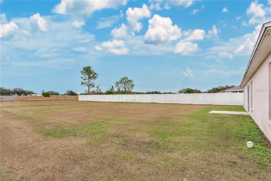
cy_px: 90
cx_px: 136
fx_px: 120
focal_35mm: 16
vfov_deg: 73.7
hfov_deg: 96.7
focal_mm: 16
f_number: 9
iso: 100
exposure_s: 1/125
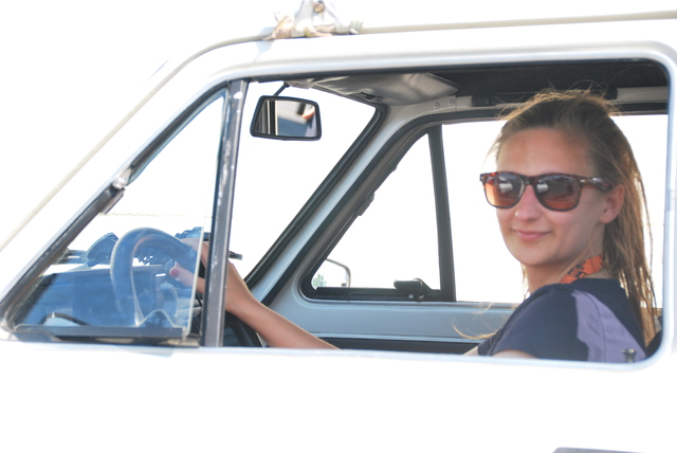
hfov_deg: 21.9
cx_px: 338
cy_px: 226
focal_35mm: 93
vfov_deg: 14.7
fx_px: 1750
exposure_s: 1/125
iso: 200
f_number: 5.3
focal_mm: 62
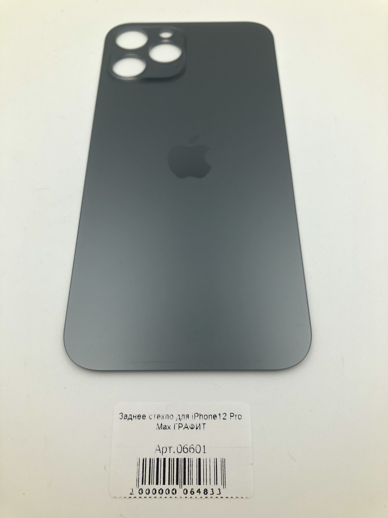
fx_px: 418
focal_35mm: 28
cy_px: 259
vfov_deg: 63.4
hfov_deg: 49.7
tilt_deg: -65.6
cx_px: 194
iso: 20
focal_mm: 3.99
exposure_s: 1/800
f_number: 1.8
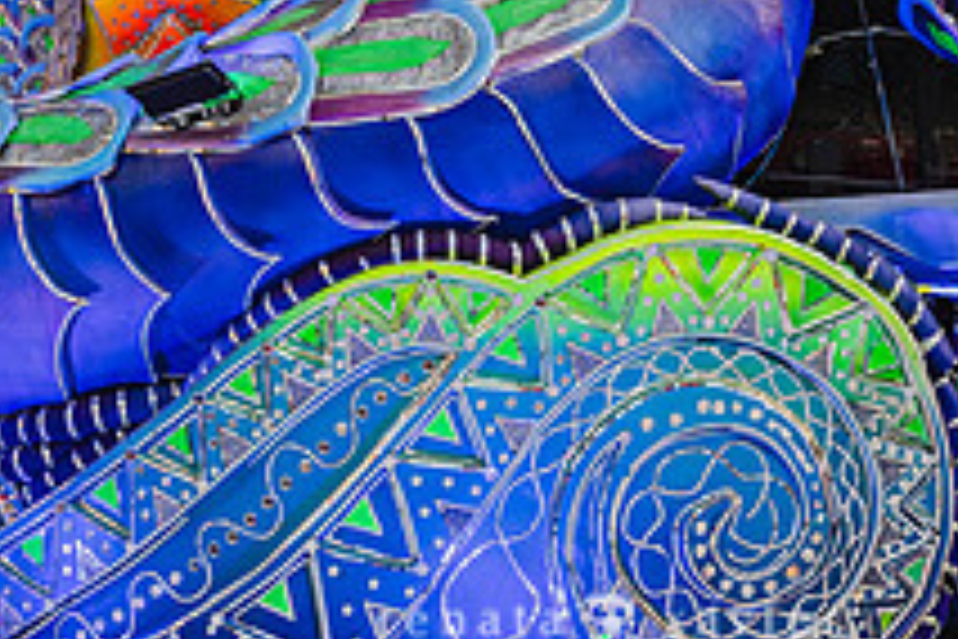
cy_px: -246
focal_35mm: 208
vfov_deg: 6.5
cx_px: 483
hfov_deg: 9.9
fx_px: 5535
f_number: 5.6
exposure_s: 1/1250
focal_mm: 70
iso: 640
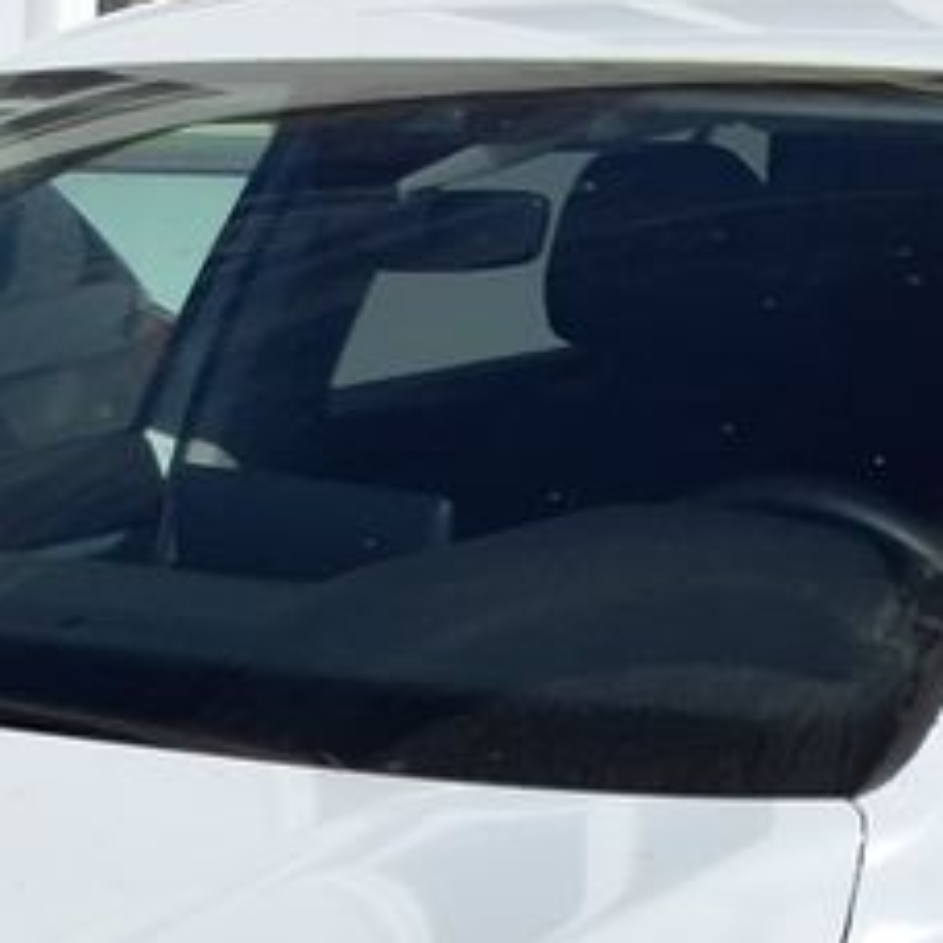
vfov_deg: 12.9
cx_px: -41
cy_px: 1319
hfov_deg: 13.2
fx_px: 4007
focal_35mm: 130
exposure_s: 1/3623
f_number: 1.9
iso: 32
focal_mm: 2.91
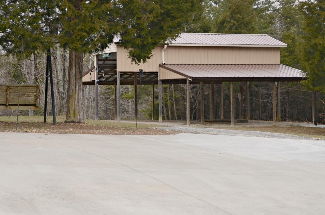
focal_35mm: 84
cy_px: 69
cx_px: 172
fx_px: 757
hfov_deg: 24.2
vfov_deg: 16.1
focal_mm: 30
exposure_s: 1/250
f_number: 5.6
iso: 100
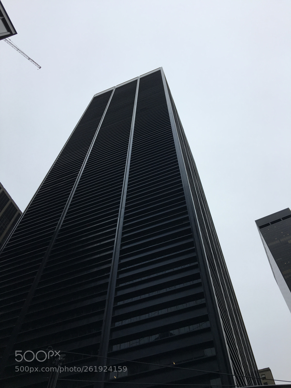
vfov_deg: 61.7
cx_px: 146
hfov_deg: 48.2
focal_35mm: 29
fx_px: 325
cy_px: 194
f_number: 2.2
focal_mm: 4.15
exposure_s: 1/874
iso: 25
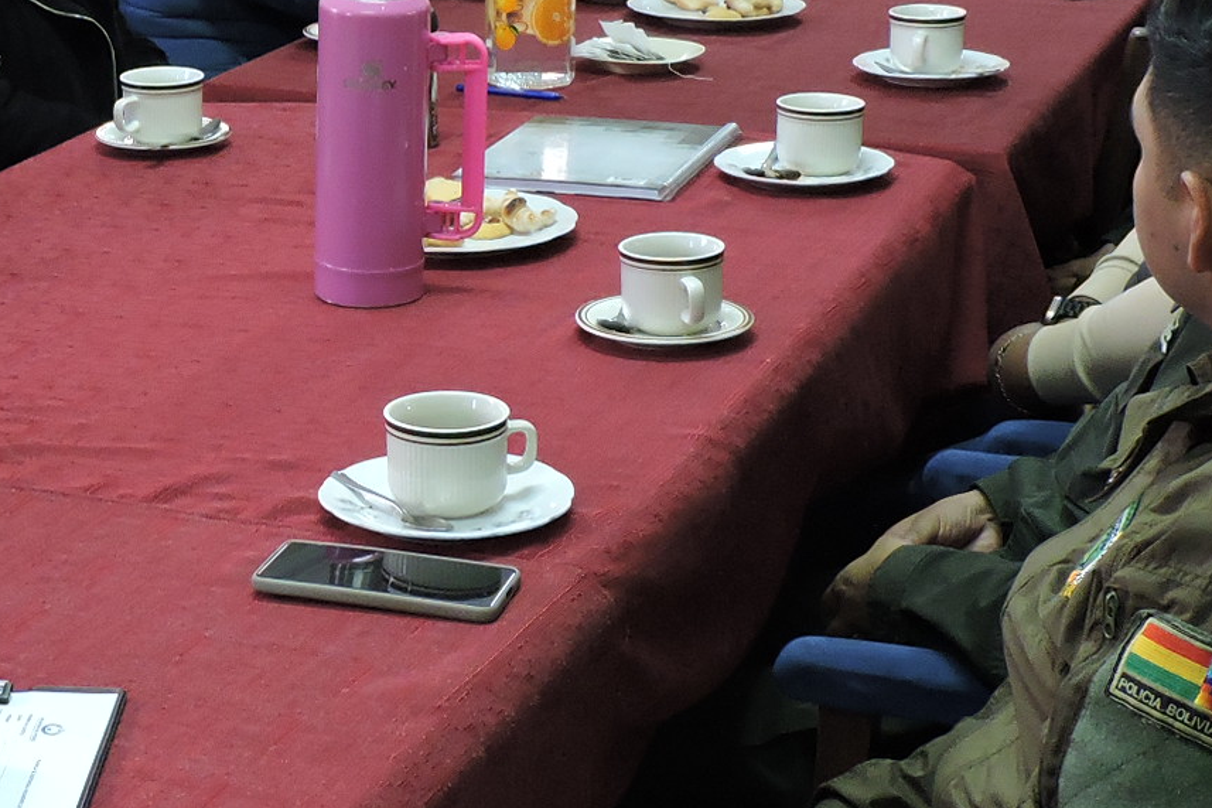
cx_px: 236
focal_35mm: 91
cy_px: 307
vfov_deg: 15.0
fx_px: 3063
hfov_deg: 22.1
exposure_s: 1/13
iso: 400
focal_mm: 5.9
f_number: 3.2
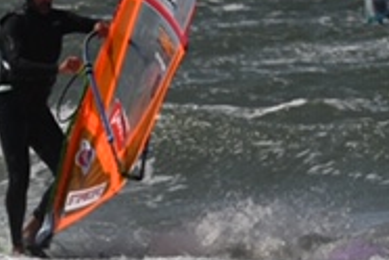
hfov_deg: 2.4
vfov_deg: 1.6
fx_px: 9206
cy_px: 149
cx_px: 42
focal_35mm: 852
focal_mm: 165
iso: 200
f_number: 8
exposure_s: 1/2000
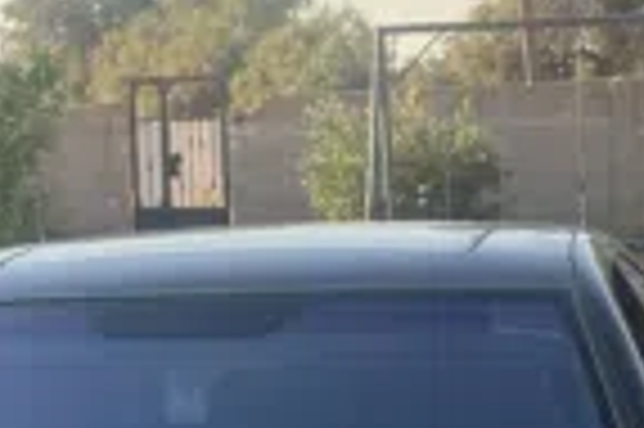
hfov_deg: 12.6
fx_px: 2913
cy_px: 369
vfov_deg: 8.4
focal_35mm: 163
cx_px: 122
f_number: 1.78
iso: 64
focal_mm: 6.76
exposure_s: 1/1767
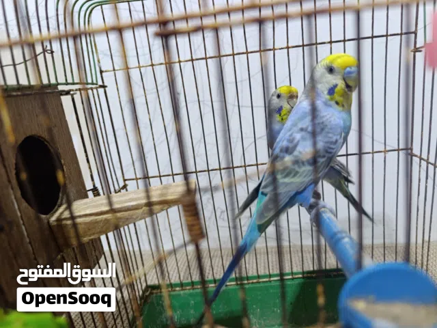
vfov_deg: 58.9
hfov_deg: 73.9
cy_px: 164
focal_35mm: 23
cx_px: 218
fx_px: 290
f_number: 1.6
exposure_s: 1/25
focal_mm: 6.14
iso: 1250
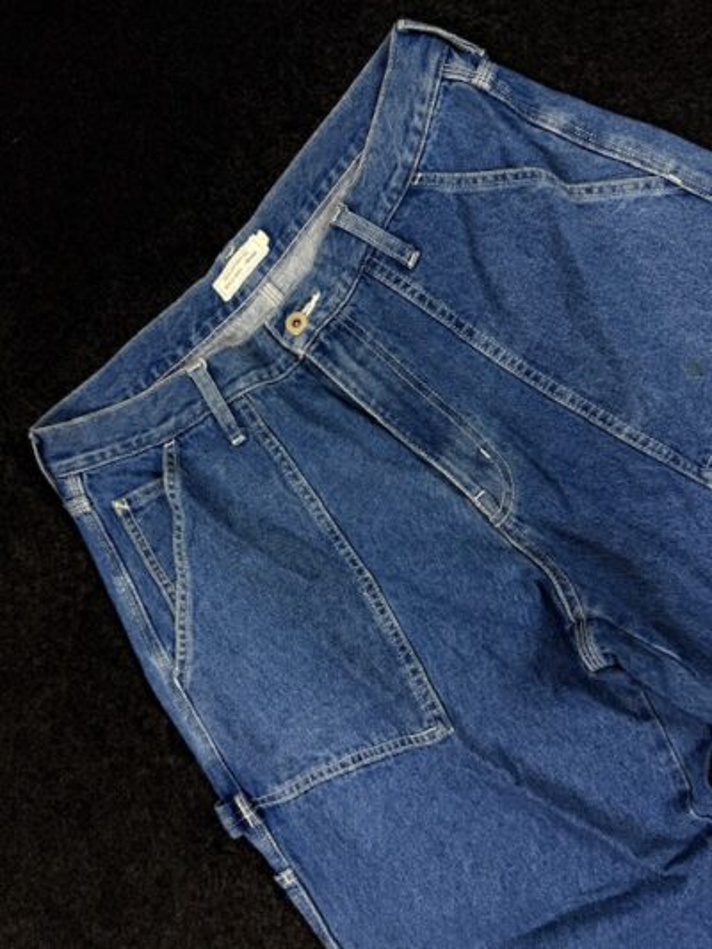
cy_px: 474
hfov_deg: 56.8
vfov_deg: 71.6
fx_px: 658
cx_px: 356
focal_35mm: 24
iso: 80
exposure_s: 1/100
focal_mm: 6.76
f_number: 1.78
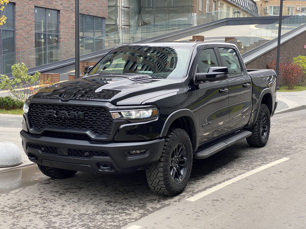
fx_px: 460
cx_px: 153
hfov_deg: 36.8
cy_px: 114
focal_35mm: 52
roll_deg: -2.3
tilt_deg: -6.9
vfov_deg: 28.0
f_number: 2
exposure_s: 1/122
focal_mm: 6
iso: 50
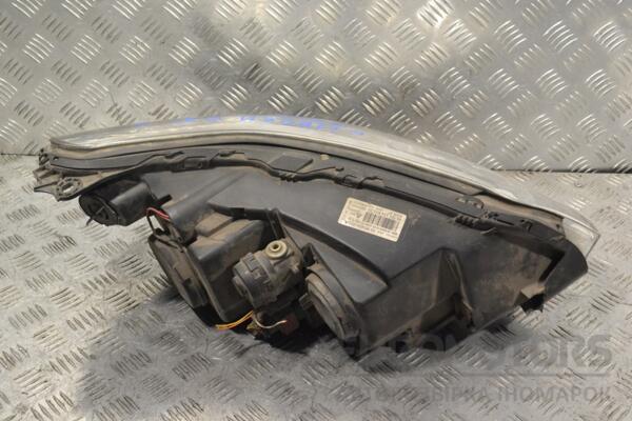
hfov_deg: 41.1
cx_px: 316
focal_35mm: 48
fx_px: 843
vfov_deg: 28.1
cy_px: 210
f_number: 8
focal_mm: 32
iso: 3200
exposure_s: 1/250
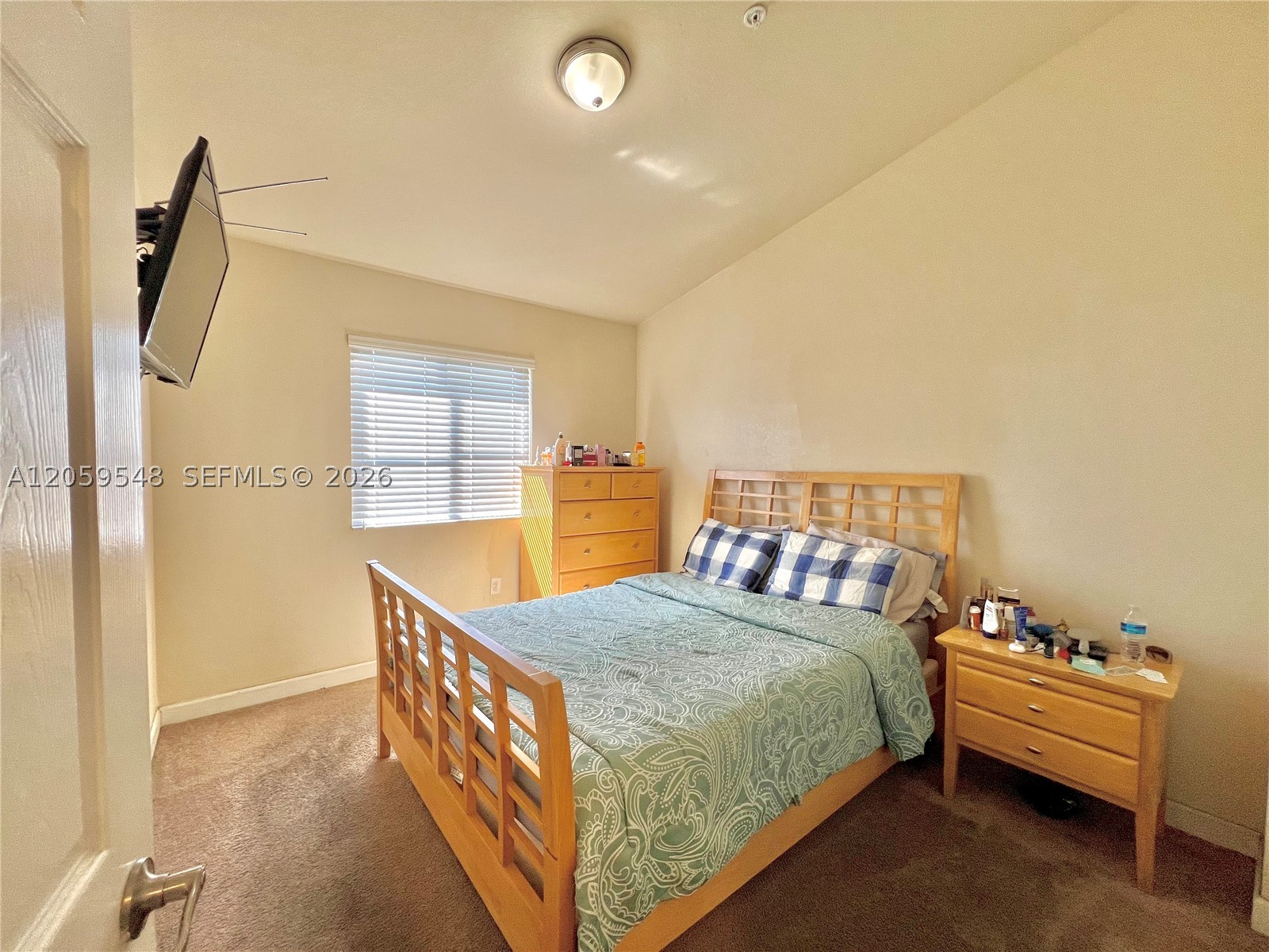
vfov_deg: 89.9
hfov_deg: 106.2
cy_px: 476
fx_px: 477
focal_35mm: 13
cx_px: 634
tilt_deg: -2.7
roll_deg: +0.1
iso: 100
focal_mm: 1.57
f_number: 1.8
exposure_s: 1/120
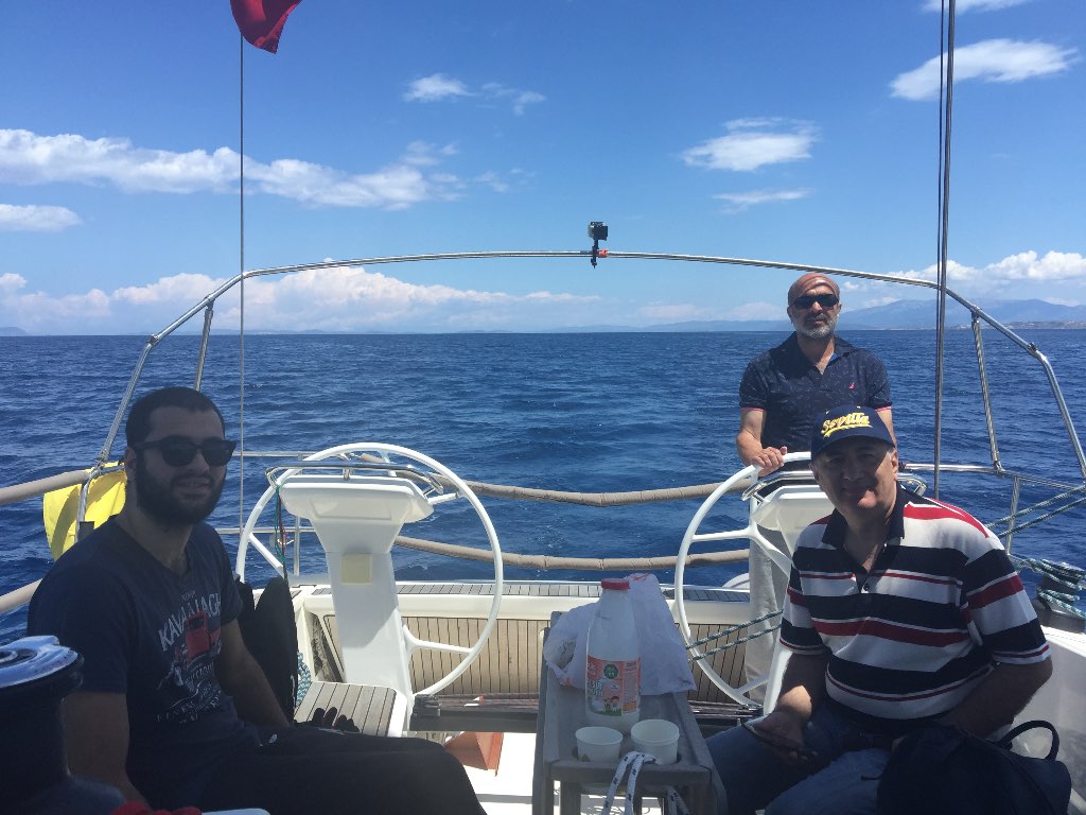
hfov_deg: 61.7
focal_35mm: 29
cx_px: 543
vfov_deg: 48.2
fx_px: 910
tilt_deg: -4.4
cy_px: 408
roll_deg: -0.3
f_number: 2.2
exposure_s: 1/1883
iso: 32
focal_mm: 4.15
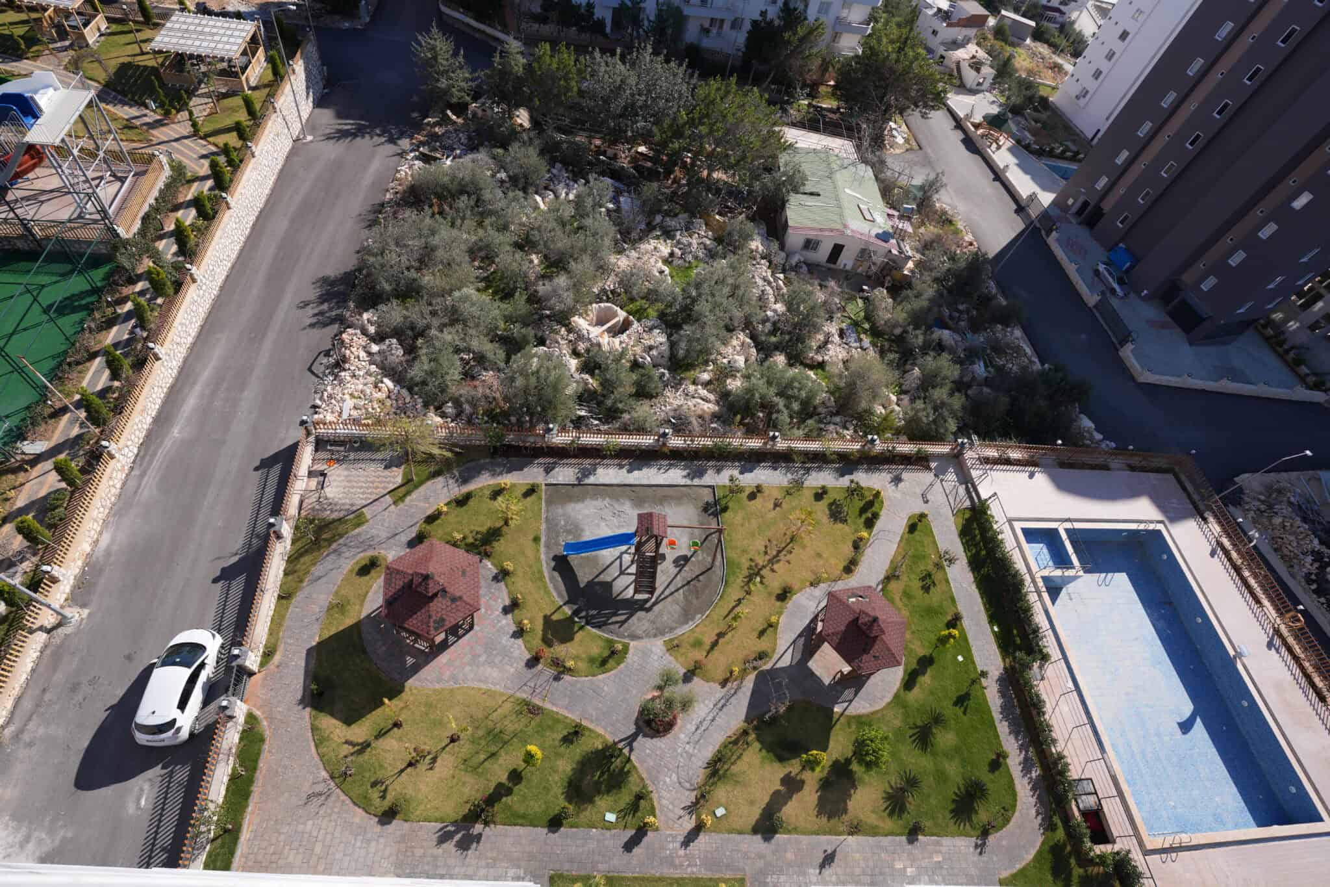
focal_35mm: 17
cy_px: 444
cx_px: 665
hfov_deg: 93.3
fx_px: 628
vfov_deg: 70.4
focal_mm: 17
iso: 100
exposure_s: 1/320
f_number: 5.6
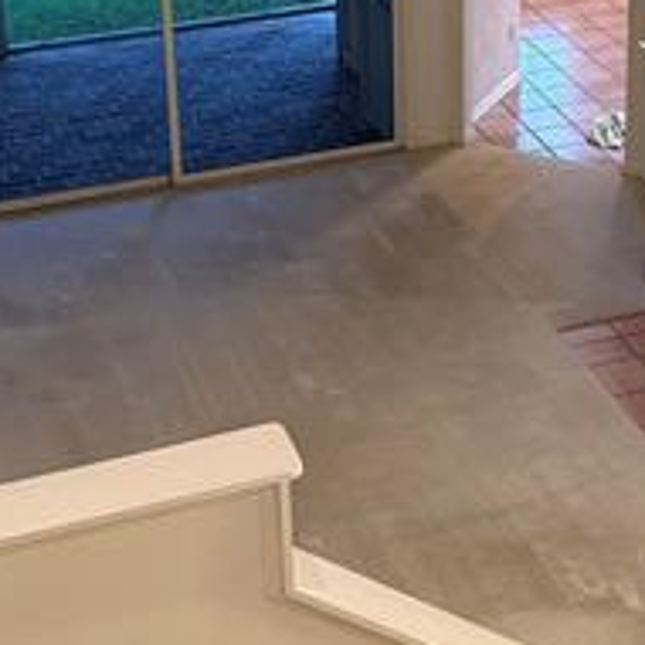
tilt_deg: -20.4
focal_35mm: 93
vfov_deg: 18.2
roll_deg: +0.4
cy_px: 14
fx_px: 1961
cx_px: 530
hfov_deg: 18.5
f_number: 1.6
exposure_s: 1/60
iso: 160
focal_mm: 5.96
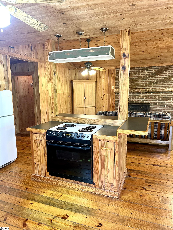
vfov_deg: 67.3
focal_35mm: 26
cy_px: 115
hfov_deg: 53.1
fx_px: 173
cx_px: 86
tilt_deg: -8.8
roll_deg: +0.8
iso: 200
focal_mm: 5.7
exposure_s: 1/60
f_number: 1.5
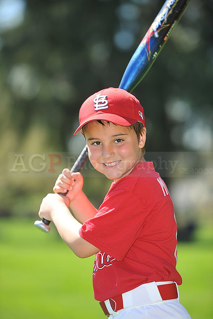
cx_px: 106
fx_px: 1777
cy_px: 160
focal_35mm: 200
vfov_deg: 10.3
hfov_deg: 6.9
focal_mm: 200
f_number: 4.5
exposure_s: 1/800
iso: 200
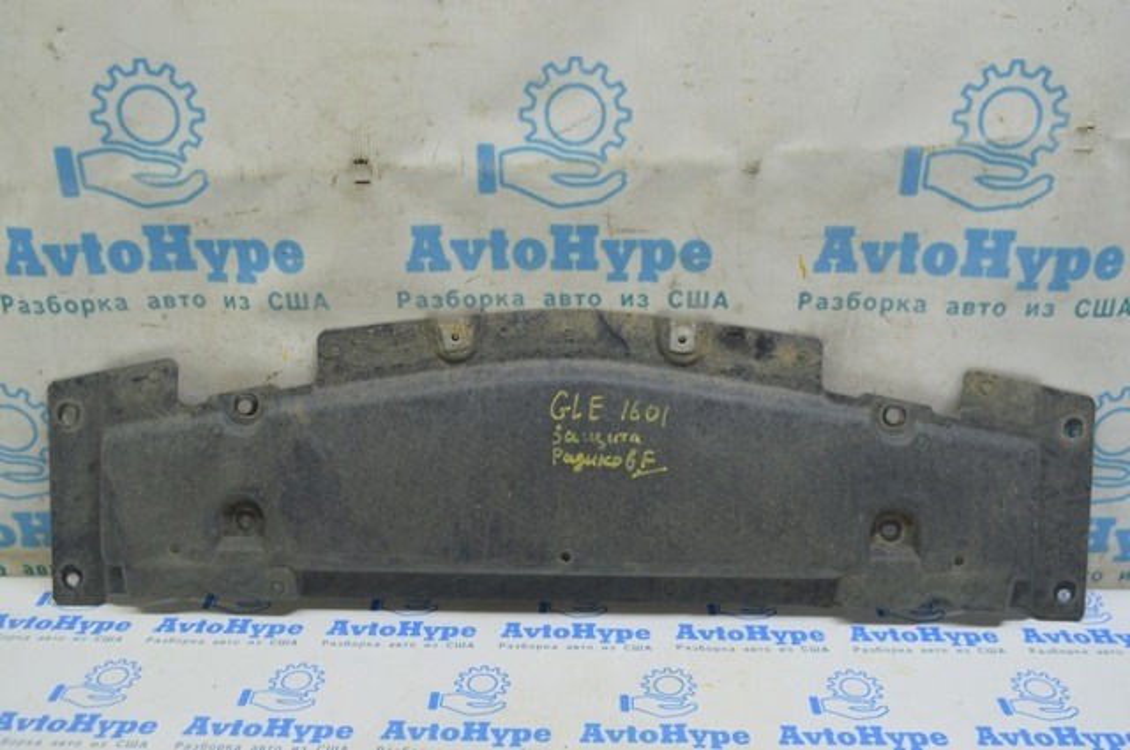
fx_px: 1082
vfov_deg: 38.3
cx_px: 565
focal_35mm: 34
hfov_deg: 55.2
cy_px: 375
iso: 400
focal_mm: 23
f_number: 5.6
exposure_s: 1/20
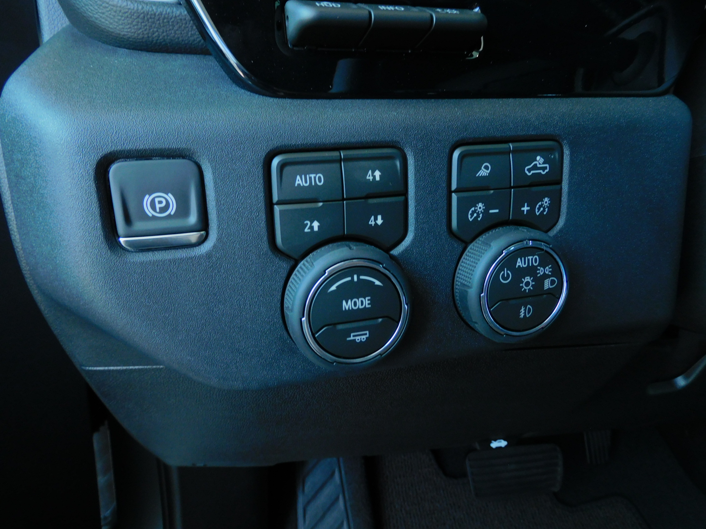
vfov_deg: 56.8
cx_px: 353
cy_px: 264
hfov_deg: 71.6
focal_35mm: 24
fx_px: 489
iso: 140
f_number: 3.3
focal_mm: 4.3
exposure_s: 1/30
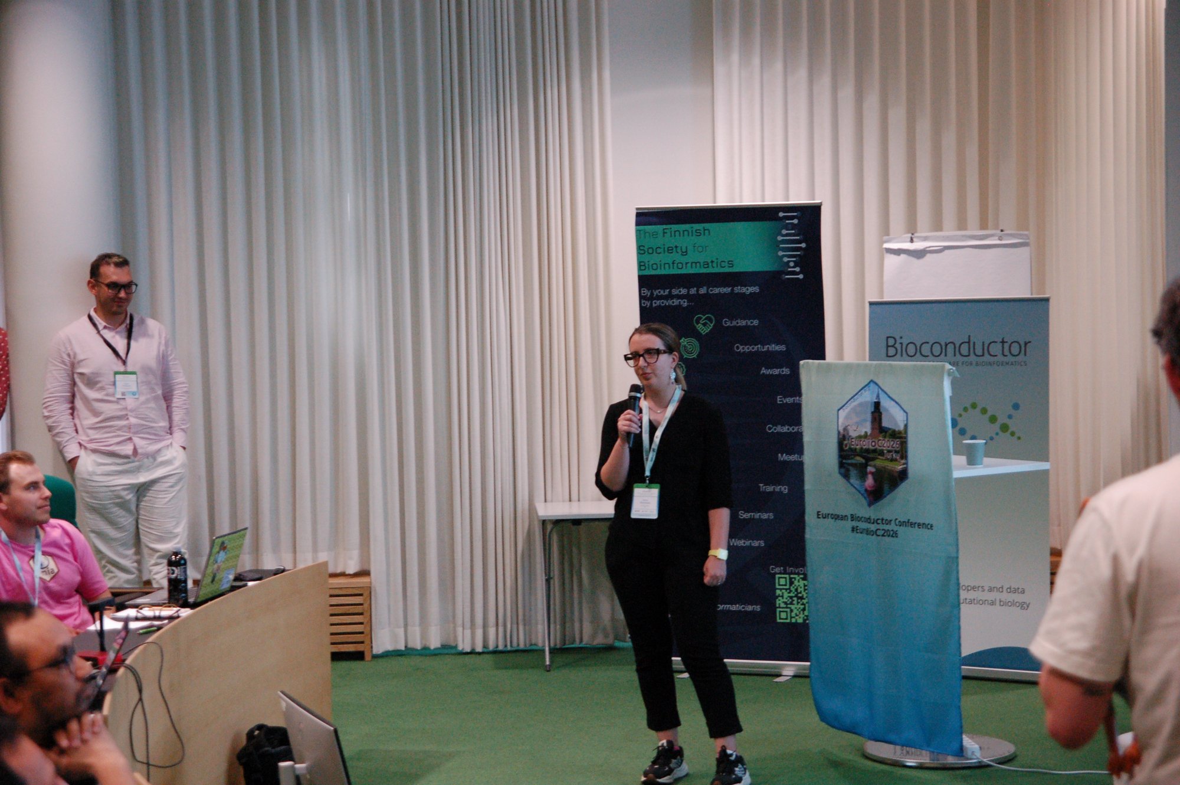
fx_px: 2456
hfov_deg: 27.0
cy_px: 392
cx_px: 590
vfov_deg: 18.2
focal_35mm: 75
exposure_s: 1/125
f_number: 3.5
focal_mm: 50
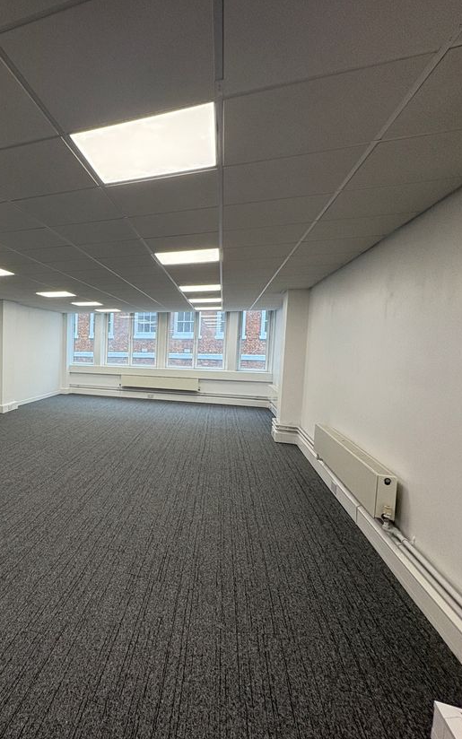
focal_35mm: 20
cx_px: 31
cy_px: 370
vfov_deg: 85.1
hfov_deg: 51.4
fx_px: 403
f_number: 2.2
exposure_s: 1/111
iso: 100
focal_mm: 2.22
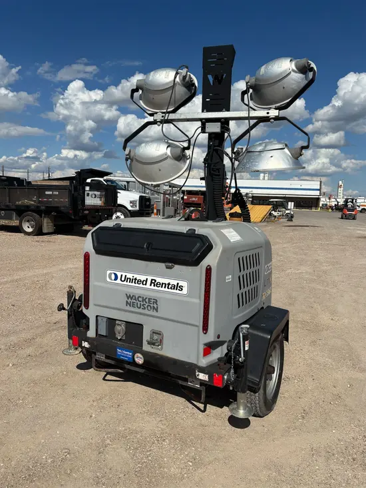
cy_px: 244
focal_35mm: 26
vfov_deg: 67.3
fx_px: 366
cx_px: 183
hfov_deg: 53.1
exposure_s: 1/7194
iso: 50
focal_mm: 5.96
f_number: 1.6
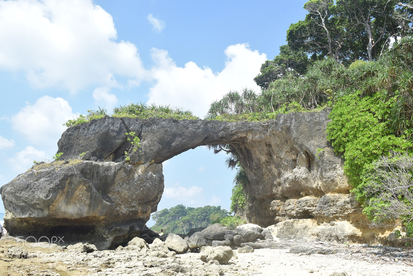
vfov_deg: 38.4
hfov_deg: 55.1
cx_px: 206
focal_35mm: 34
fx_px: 396
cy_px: 138
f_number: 7.1
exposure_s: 1/4000
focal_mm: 23
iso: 1600
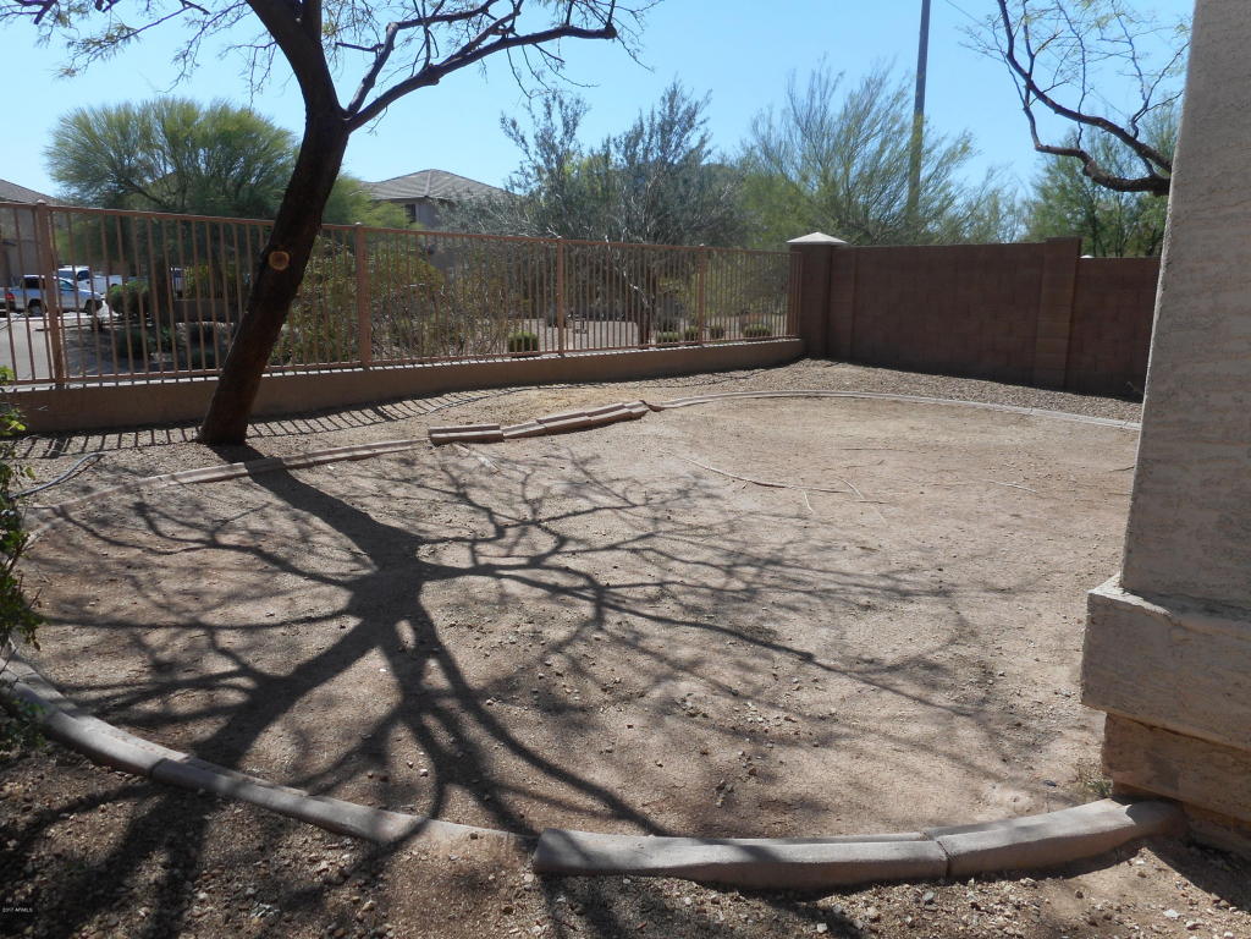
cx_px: 626
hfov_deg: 69.4
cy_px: 470
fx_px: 903
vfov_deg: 54.9
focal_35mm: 25
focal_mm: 4.5
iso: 80
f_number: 3.7
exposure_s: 1/640
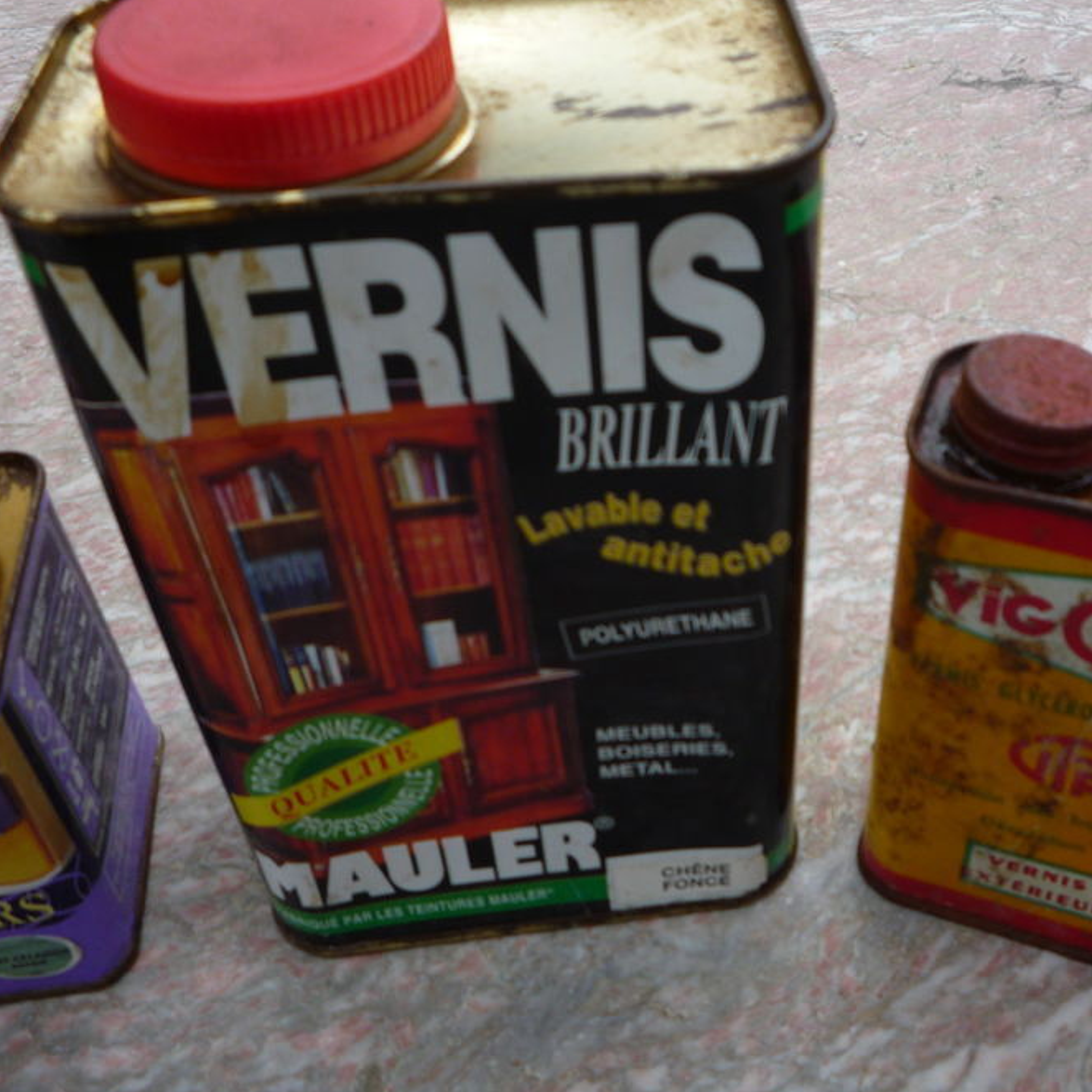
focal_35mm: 40
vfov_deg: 41.8
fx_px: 1428
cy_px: 514
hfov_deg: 41.3
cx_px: 731
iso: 100
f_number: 4
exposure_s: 1/320
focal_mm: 5.2
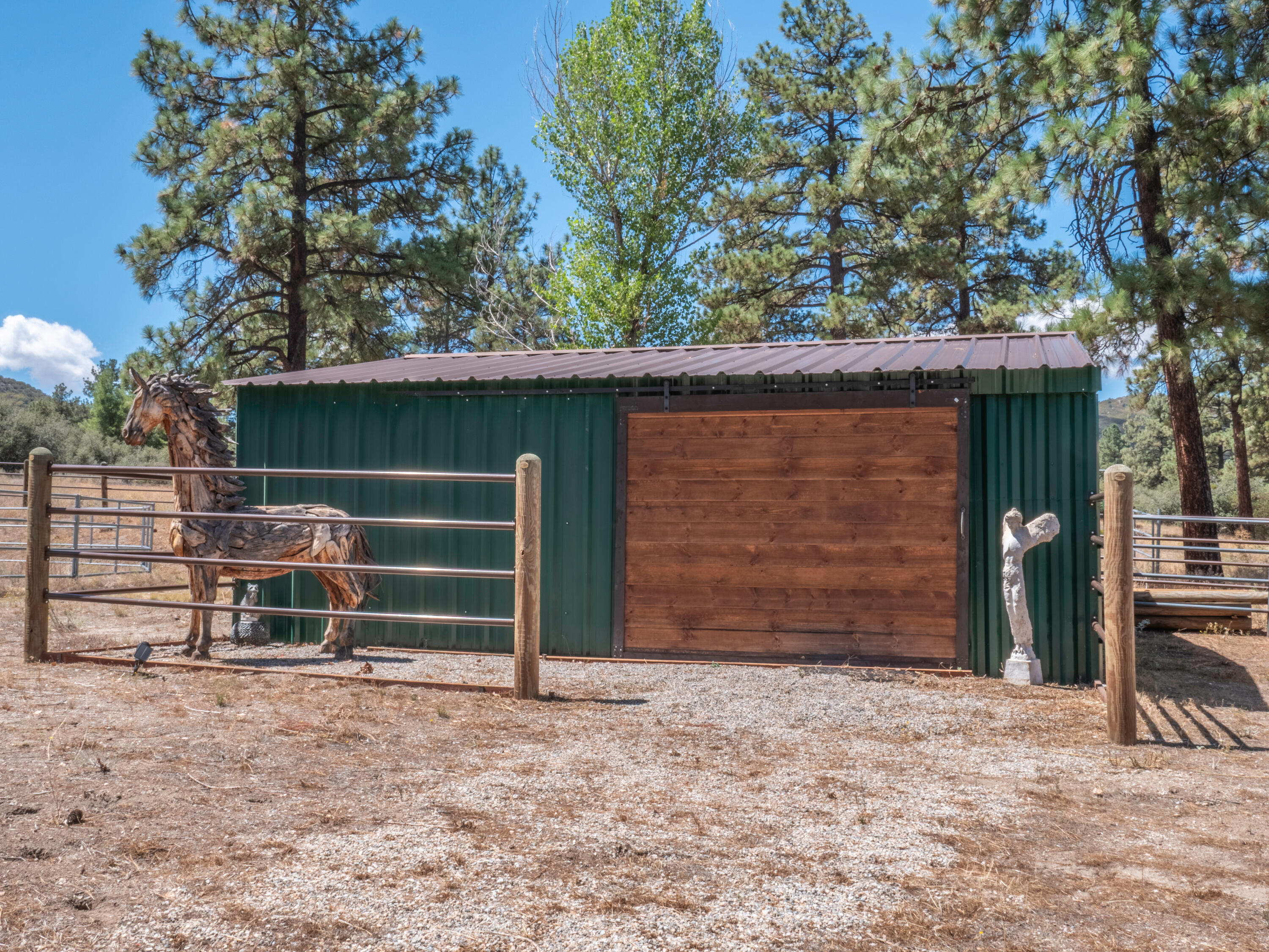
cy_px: 476
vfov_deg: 39.7
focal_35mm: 36
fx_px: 1320
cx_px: 634
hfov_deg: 51.4
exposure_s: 1/400
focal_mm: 18
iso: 200
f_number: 16
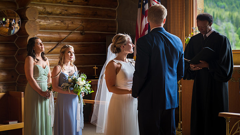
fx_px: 414
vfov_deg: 18.5
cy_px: 60
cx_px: 121
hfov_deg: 32.3
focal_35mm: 65
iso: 400
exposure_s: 1/100
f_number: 2.8
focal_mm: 61
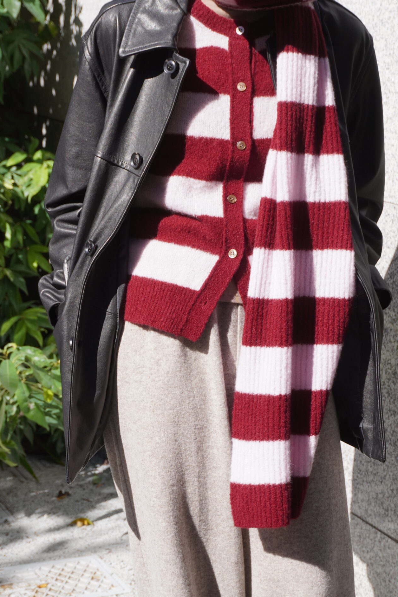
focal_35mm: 102
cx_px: 224
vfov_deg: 20.0
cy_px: 279
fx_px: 1691
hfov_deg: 13.4
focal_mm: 50
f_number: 7.1
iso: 100
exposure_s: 1/250
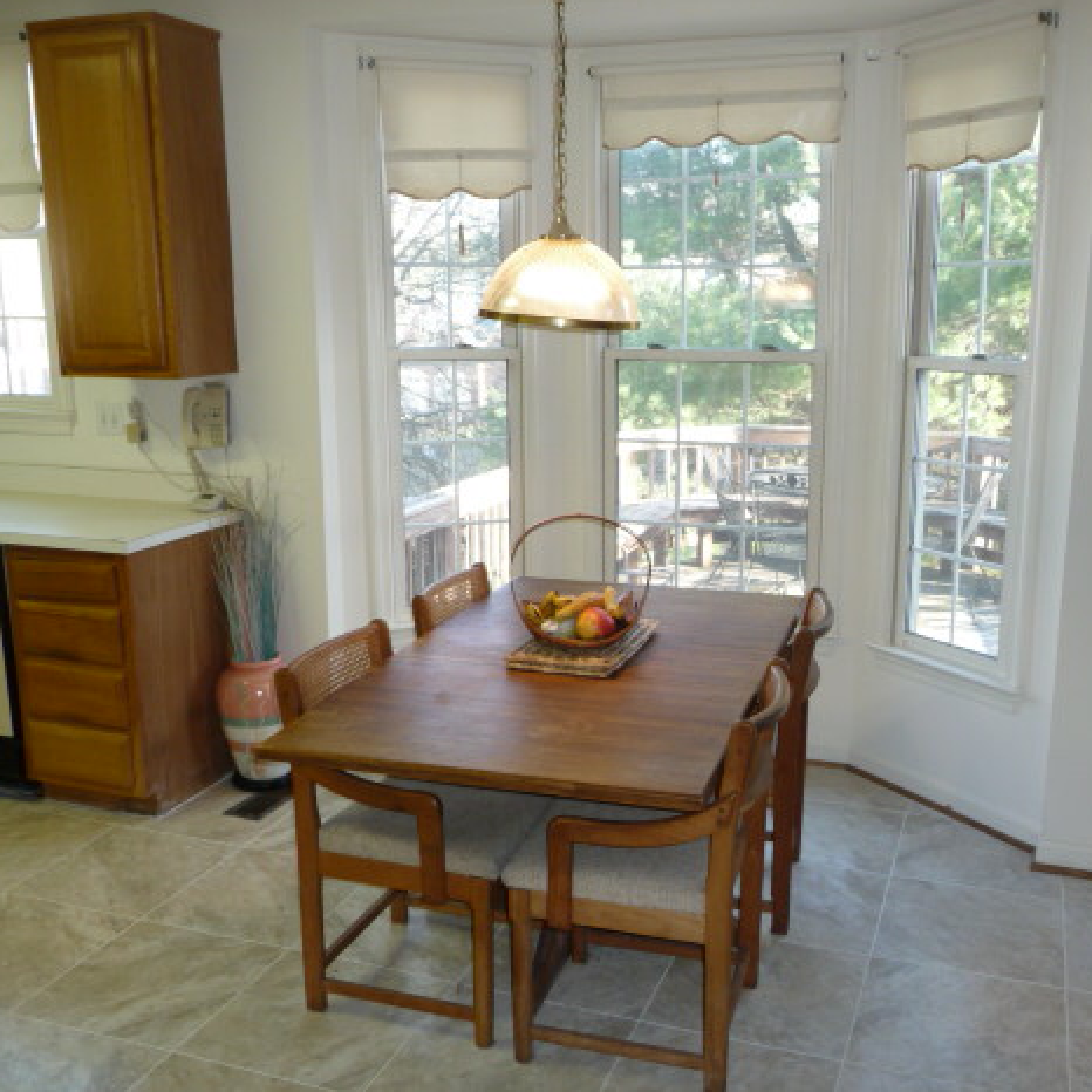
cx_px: 600
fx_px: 1213
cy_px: 553
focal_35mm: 34
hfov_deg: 48.4
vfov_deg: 48.4
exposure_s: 1/30
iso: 160
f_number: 3.3
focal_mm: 4.7
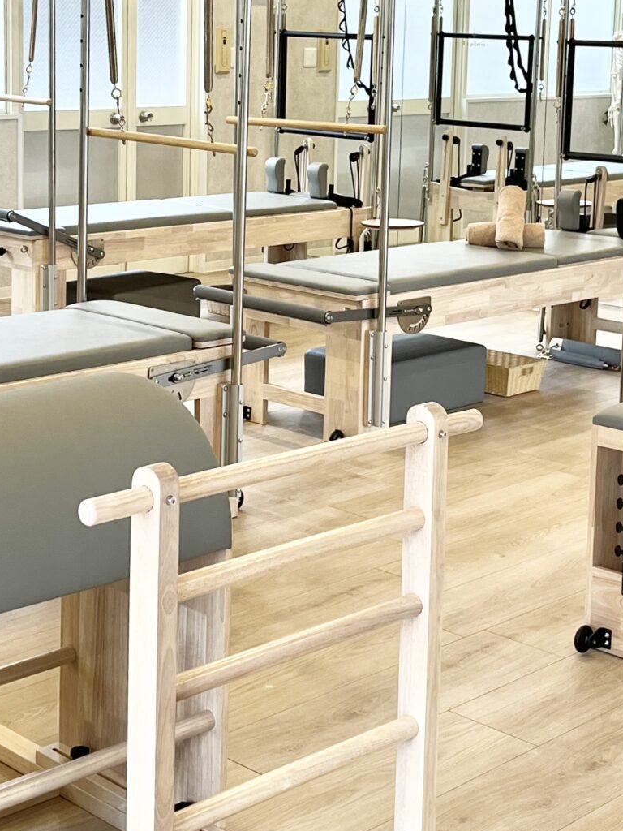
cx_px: 294
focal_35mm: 65
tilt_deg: -8.6
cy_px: 258
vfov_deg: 29.6
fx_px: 1560
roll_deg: +1.1
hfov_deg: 22.6
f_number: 1.6
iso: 100
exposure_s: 1/120
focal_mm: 5.1
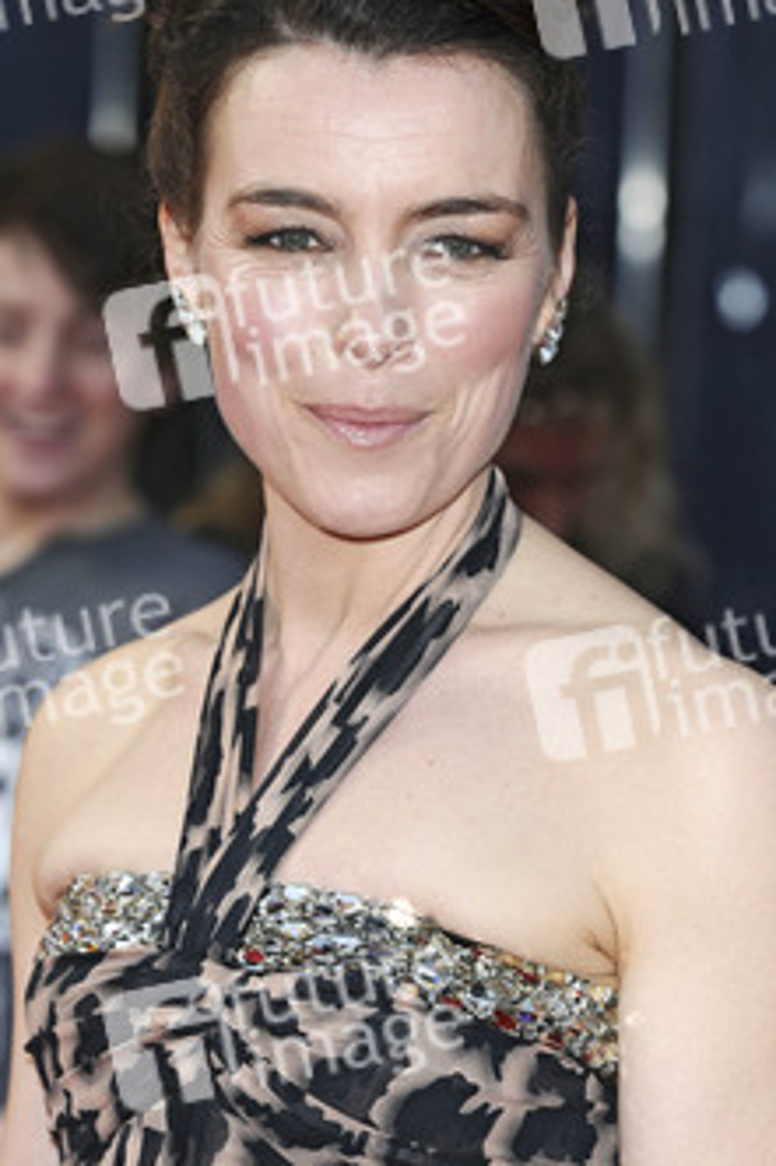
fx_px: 5858
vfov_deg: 11.4
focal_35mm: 181
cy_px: 502
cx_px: 388
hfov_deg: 7.6
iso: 320
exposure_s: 1/200
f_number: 4.5
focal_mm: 100
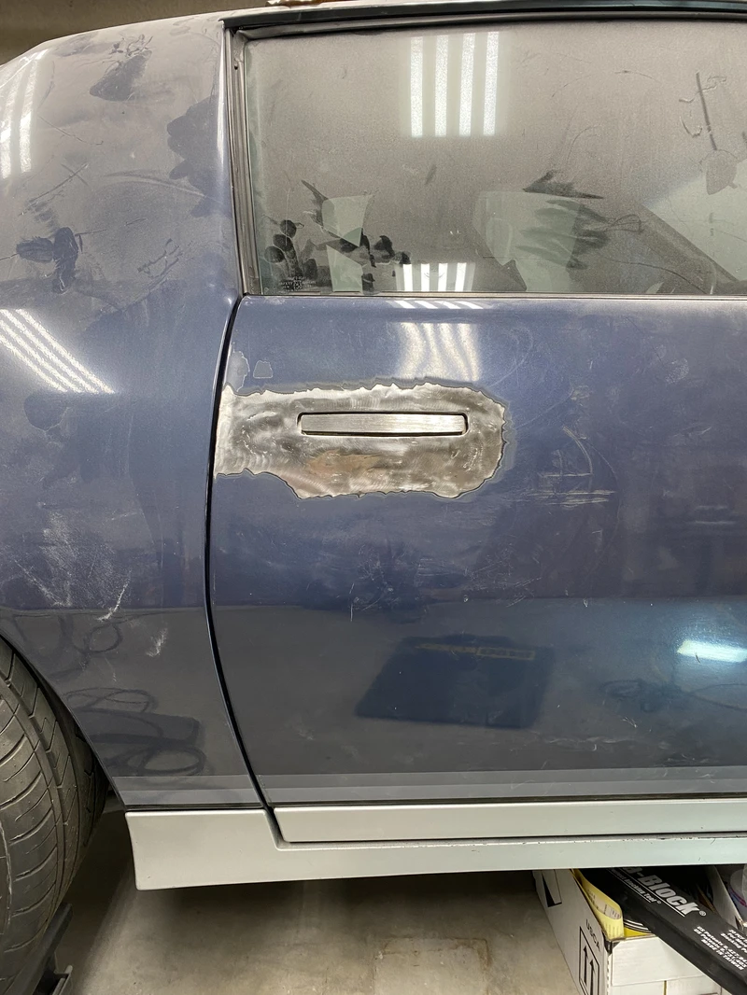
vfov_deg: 67.3
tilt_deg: -13.7
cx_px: 374
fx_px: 748
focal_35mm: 26
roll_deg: +0.1
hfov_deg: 53.1
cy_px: 498
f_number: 1.8
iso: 100
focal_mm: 4.25
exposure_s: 1/60
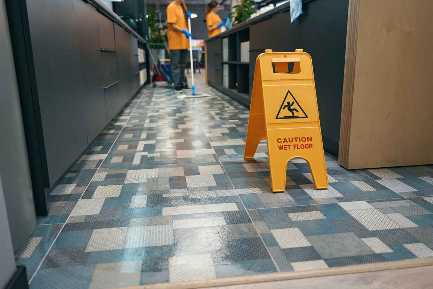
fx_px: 348
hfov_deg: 63.8
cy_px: 144
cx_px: 216
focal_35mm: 29
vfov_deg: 45.1
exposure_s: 1/200
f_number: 2.8
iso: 640
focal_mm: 28.9
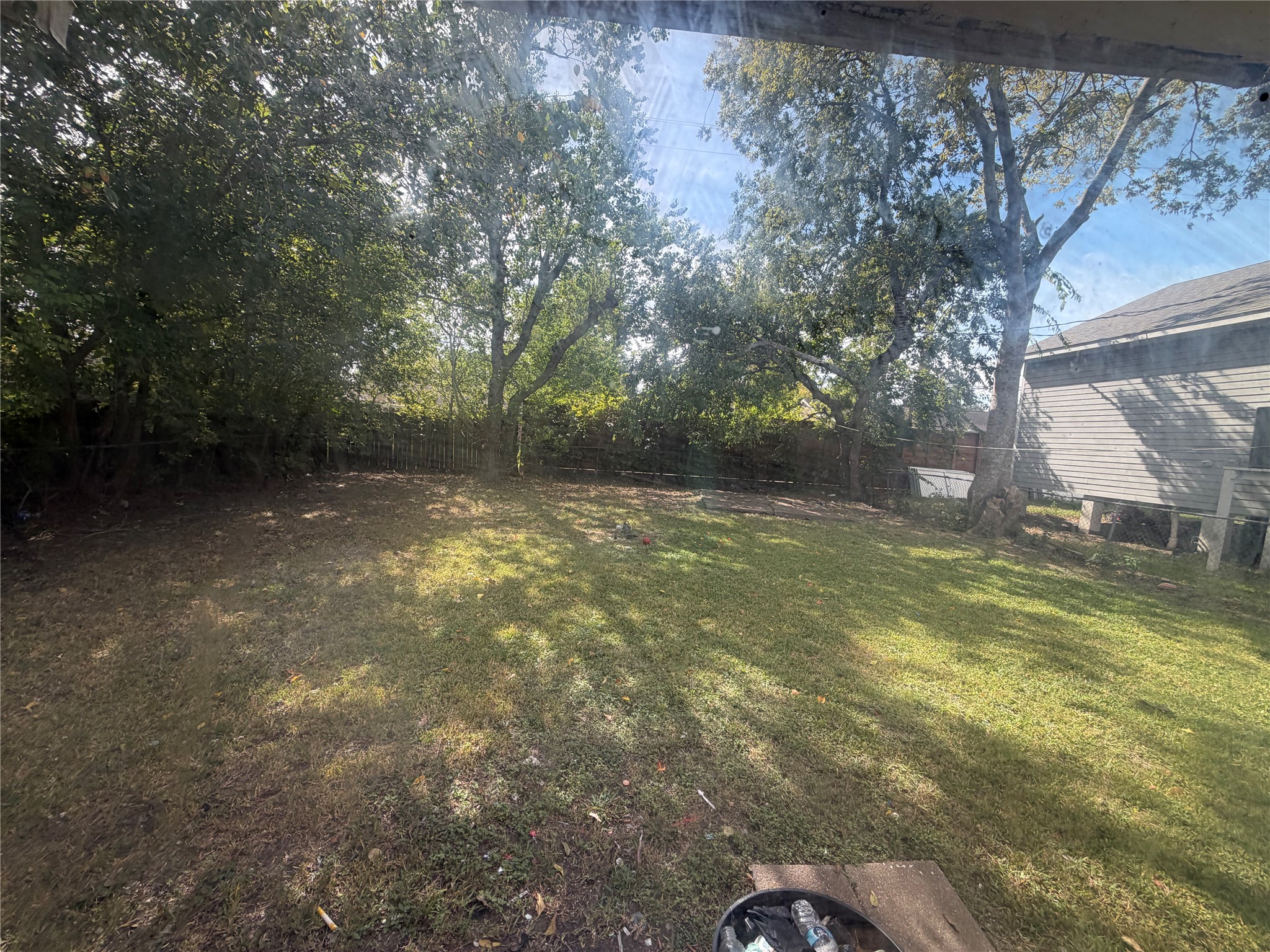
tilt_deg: -4.9
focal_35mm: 14
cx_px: 635
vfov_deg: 85.7
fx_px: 514
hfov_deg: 102.1
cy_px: 476
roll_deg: -4.1
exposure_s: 1/195
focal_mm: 2.22
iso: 40
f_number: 2.2
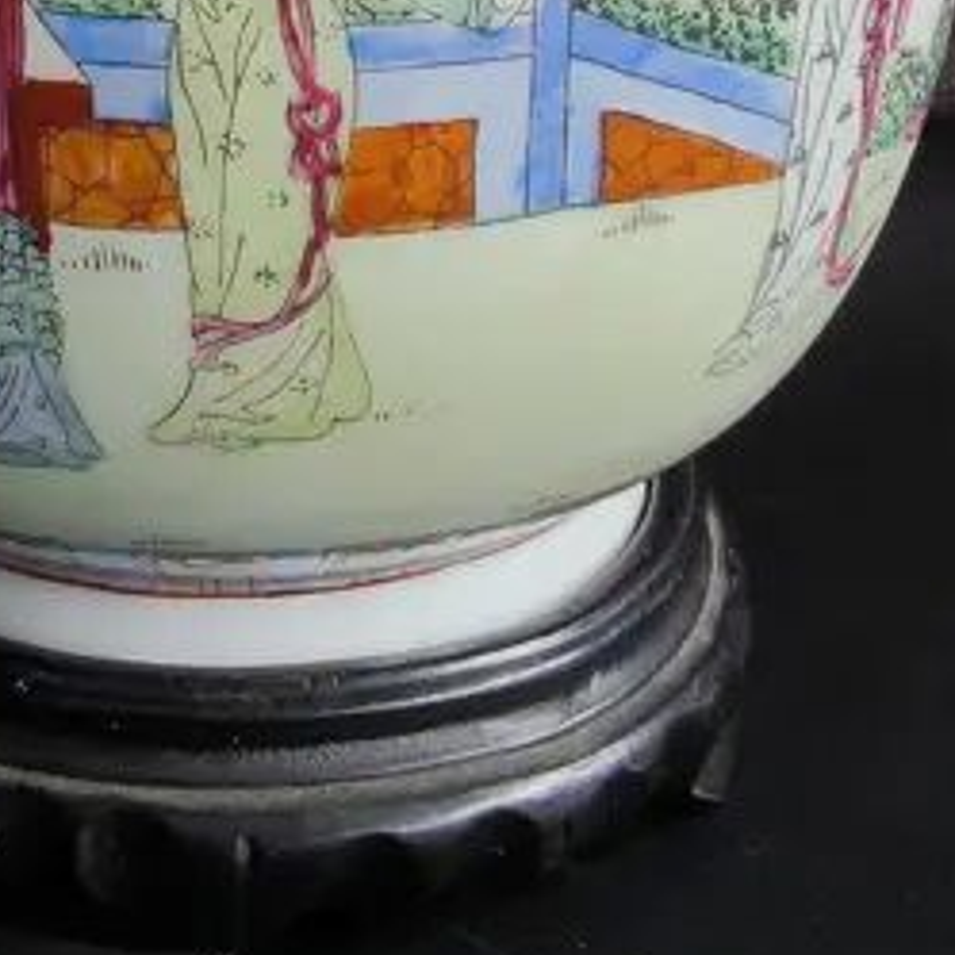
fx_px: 3059
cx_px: 253
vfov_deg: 16.1
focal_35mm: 98
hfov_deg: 17.7
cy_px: -525
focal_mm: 2.87
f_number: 2
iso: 32
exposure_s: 1/179
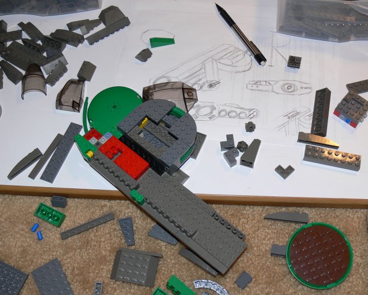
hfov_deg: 45.7
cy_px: 153
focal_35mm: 40
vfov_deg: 37.4
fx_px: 436
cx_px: 204
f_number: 2.8
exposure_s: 1/100
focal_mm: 7.4
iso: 80
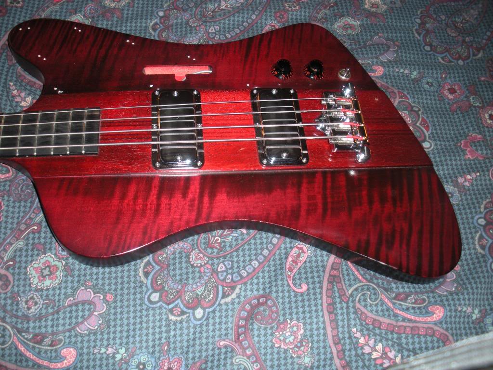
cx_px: 246
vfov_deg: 39.7
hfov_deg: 51.4
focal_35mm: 36
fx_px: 513
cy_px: 185
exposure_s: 1/60
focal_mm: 6.3
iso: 100
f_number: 3.5
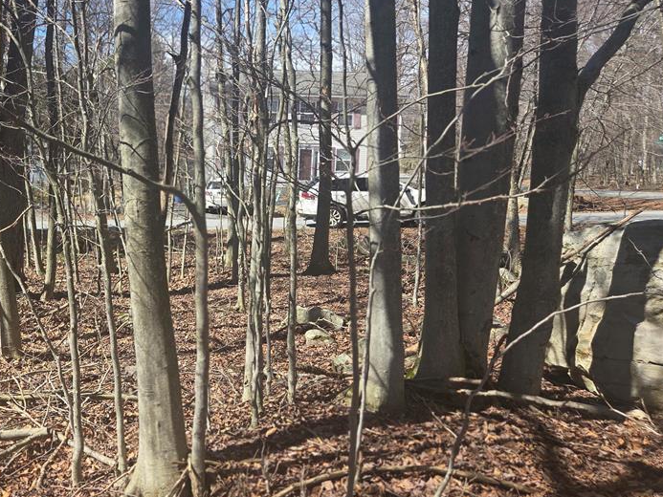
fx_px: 651
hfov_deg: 52.1
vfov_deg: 41.7
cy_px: 221
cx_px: 185
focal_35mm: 34
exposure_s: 1/1714
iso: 80
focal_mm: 5.4
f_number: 1.8
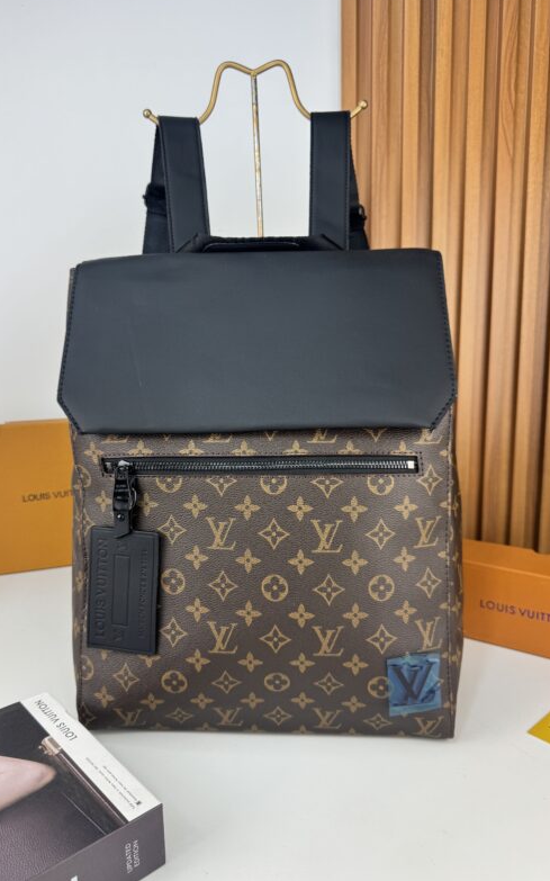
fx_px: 624
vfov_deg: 70.4
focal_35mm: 26
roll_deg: +1.6
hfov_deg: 47.6
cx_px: 260
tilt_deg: -10.4
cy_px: 433
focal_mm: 6.76
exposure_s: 1/120
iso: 64
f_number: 1.78
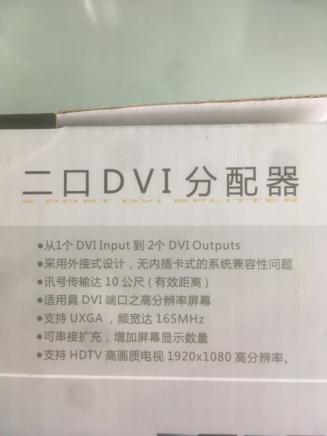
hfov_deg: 48.2
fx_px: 365
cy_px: 218
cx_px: 164
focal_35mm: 29
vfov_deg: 61.7
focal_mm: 4.15
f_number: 2.2
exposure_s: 1/33
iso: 100
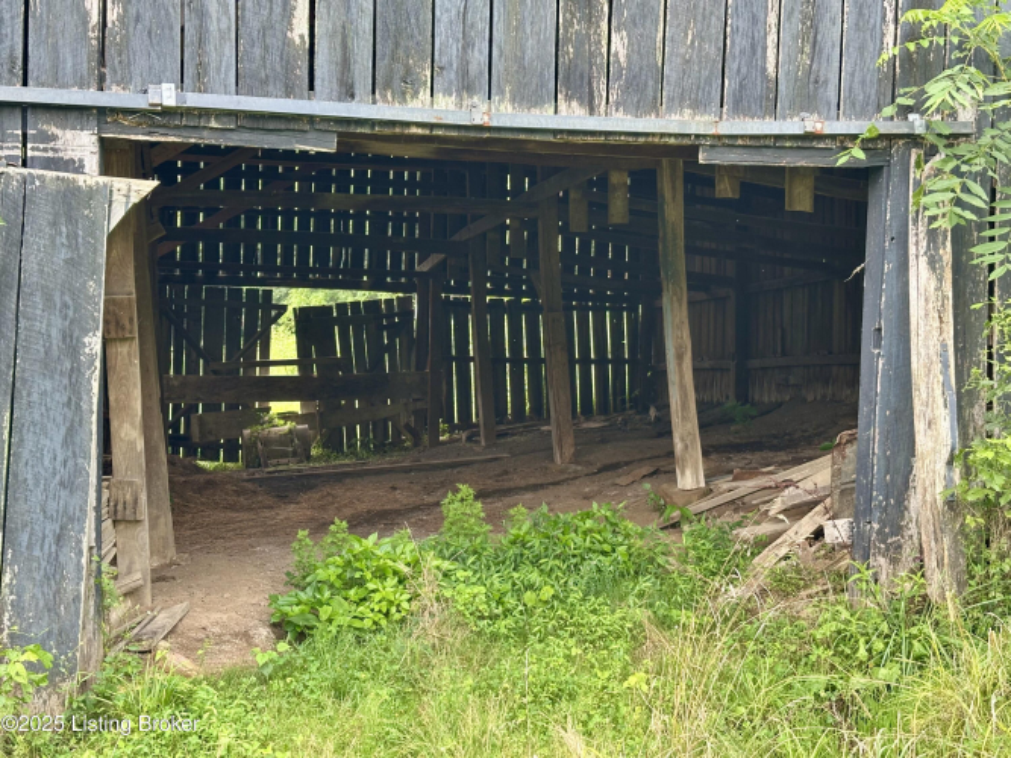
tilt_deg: +0.0
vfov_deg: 30.3
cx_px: 506
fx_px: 1402
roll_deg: -0.6
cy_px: 379
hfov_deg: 39.7
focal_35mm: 48
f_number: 1.78
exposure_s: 1/160
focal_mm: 6.86
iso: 50
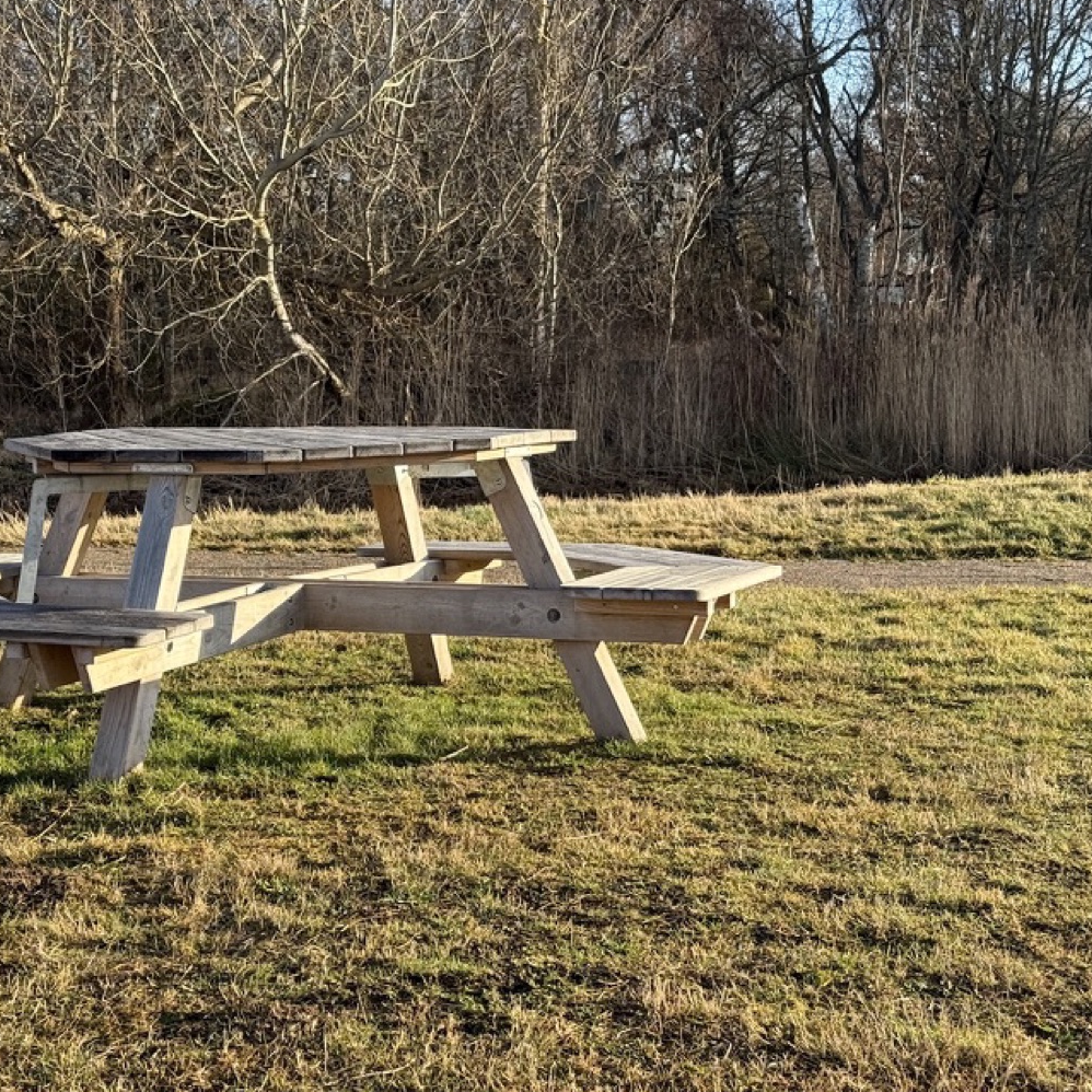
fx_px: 2427
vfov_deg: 25.4
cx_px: 347
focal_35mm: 68
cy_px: 557
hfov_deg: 25.2
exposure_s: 1/1377
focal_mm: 6.76
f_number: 1.78
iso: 100
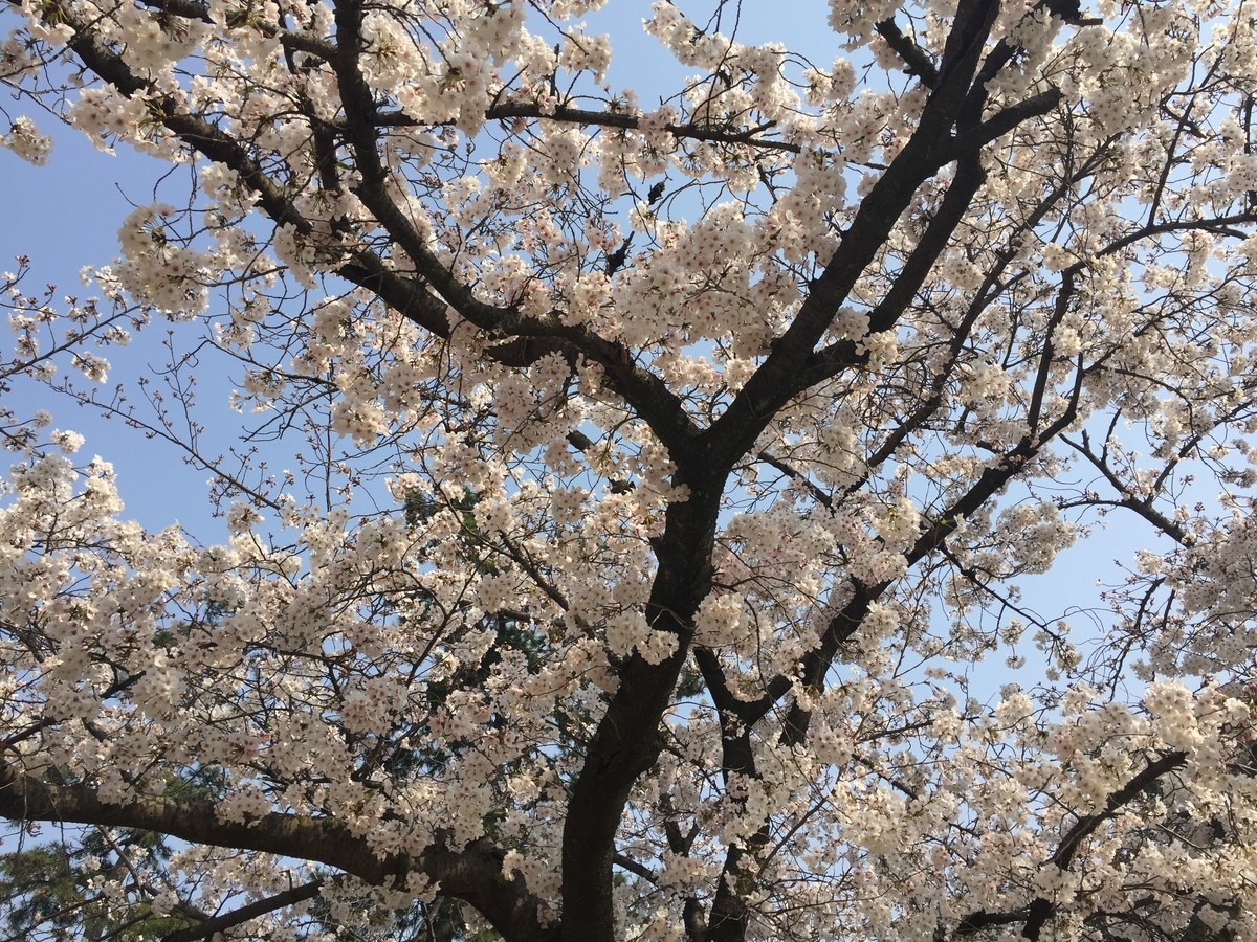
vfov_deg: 48.2
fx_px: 1053
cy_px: 471
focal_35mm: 29
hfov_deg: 61.7
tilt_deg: +46.6
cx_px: 628
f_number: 2.2
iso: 32
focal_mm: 4.15
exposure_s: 1/1799
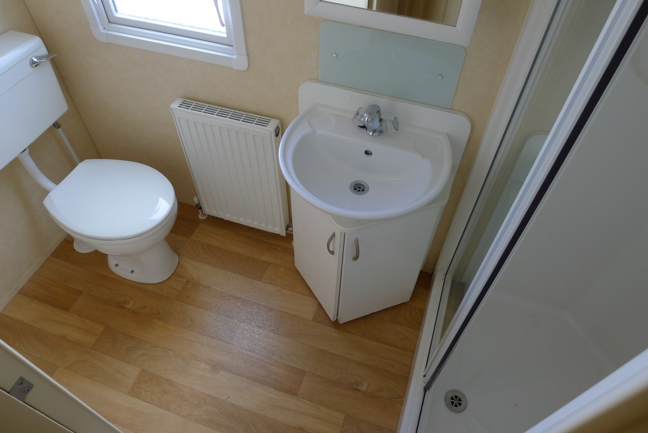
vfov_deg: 53.2
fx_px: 432
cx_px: 324
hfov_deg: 73.7
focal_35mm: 24
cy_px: 216
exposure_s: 1/60
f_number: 2
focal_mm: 5.1
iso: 80
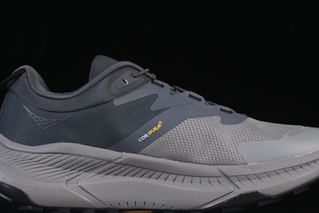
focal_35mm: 117
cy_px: 112
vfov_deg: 11.7
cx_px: 154
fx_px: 1037
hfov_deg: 17.5
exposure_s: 1/80
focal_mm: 50
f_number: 8
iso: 160
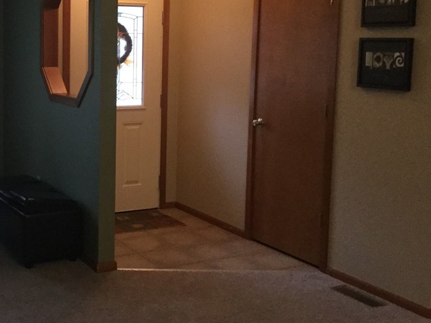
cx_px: 88
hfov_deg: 36.9
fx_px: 622
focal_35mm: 50
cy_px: 104
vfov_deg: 28.9
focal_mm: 3.3
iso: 200
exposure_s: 1/30
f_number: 2.4
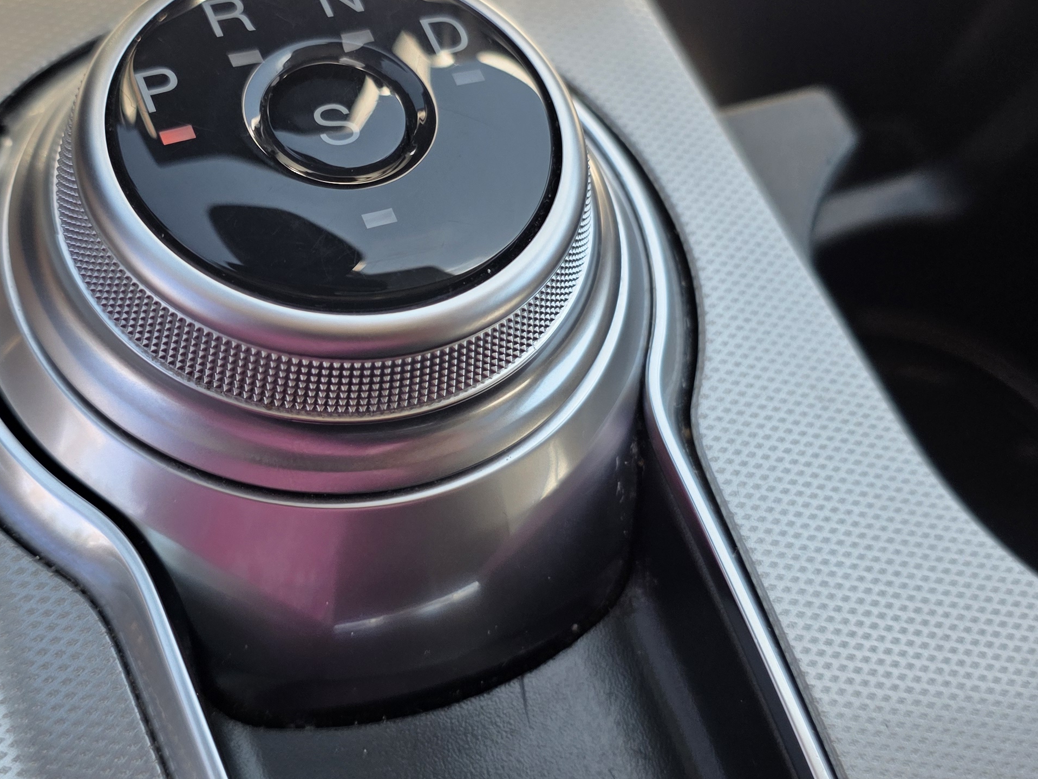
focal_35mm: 48
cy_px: 308
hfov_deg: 39.6
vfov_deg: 30.2
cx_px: 452
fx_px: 1439
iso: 80
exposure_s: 1/1628
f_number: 1.7
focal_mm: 6.3
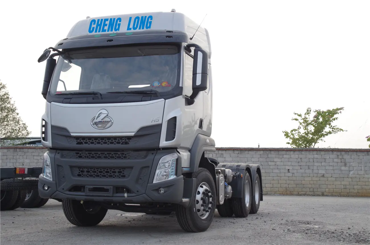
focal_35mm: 46
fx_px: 472
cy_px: 122
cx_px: 185
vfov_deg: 29.1
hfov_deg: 42.8
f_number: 5.6
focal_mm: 31
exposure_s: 1/250
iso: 400
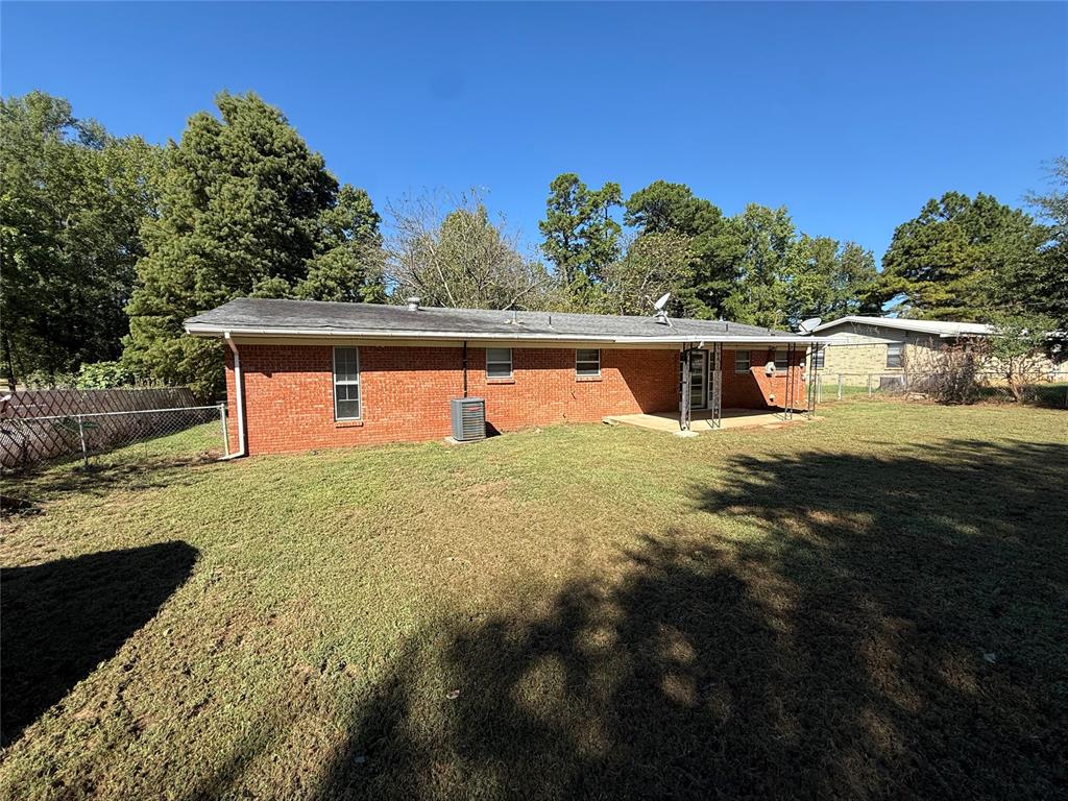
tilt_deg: -4.2
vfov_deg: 85.7
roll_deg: -0.1
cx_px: 534
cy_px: 400
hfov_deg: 102.1
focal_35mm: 14
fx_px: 432
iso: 50
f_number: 2.2
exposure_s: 1/1339
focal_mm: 2.22
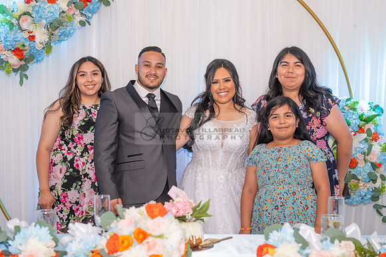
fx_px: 590
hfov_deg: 36.2
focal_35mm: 55
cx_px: 193
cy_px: 128
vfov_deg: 24.6
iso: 1000
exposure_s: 1/200
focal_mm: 55
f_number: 4.5
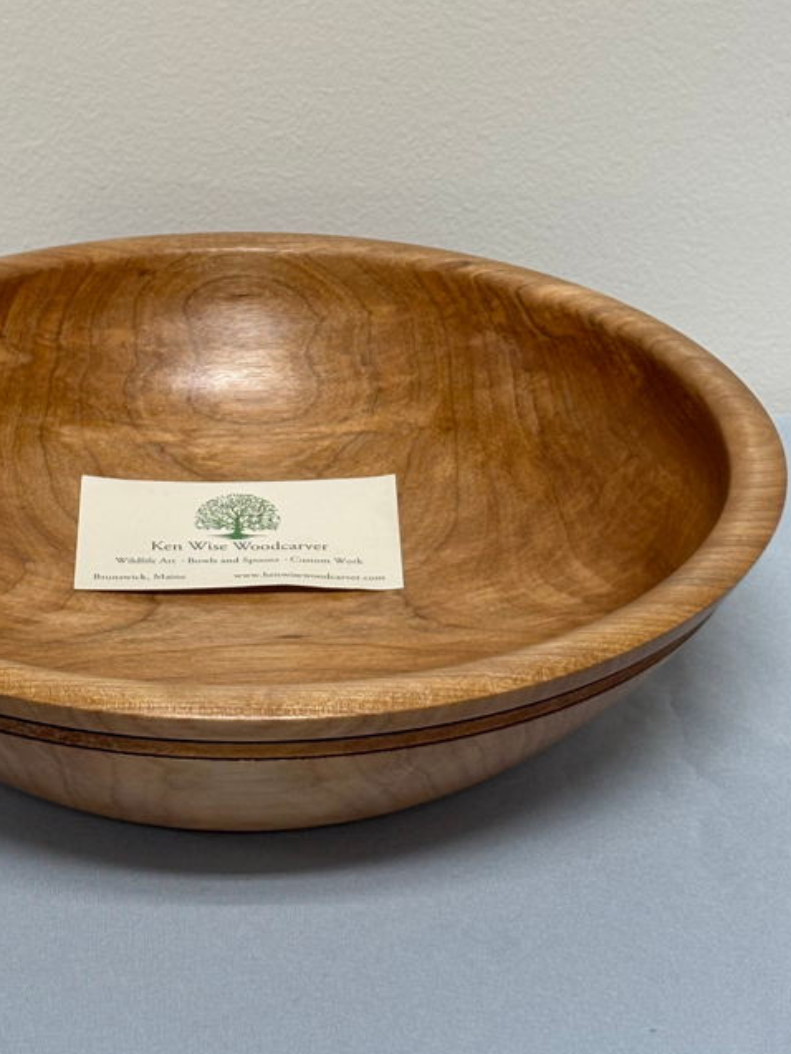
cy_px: 417
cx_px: 237
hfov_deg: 15.1
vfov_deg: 20.0
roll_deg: -0.7
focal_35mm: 98
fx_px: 2985
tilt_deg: -26.0
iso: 80
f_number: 1.6
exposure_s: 1/60
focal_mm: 5.96
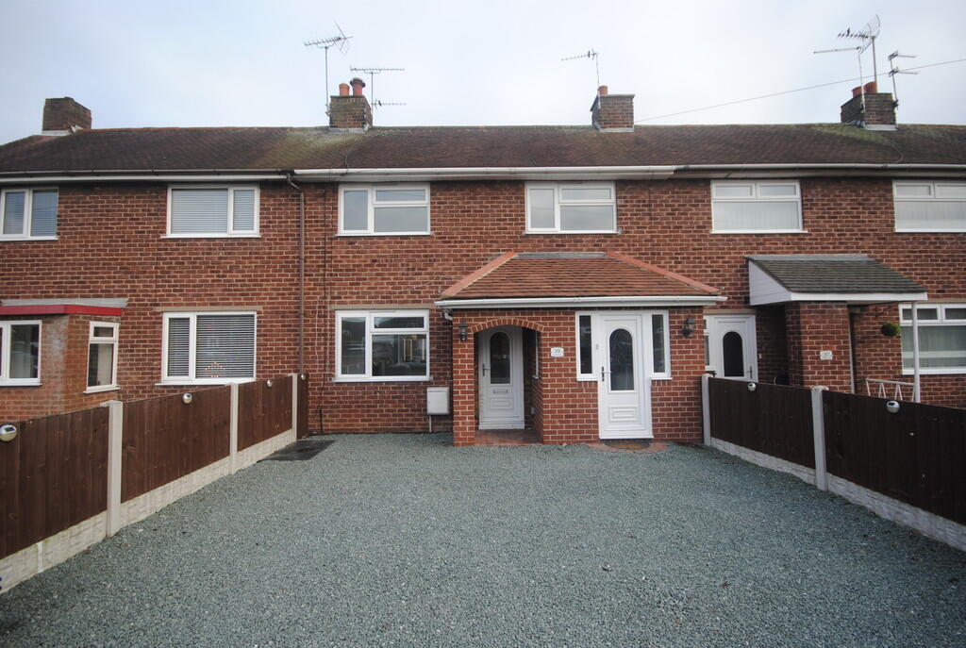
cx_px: 483
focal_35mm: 15
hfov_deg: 100.3
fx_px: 403
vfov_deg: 77.6
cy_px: 324
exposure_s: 1/125
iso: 140
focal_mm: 10
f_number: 5.6
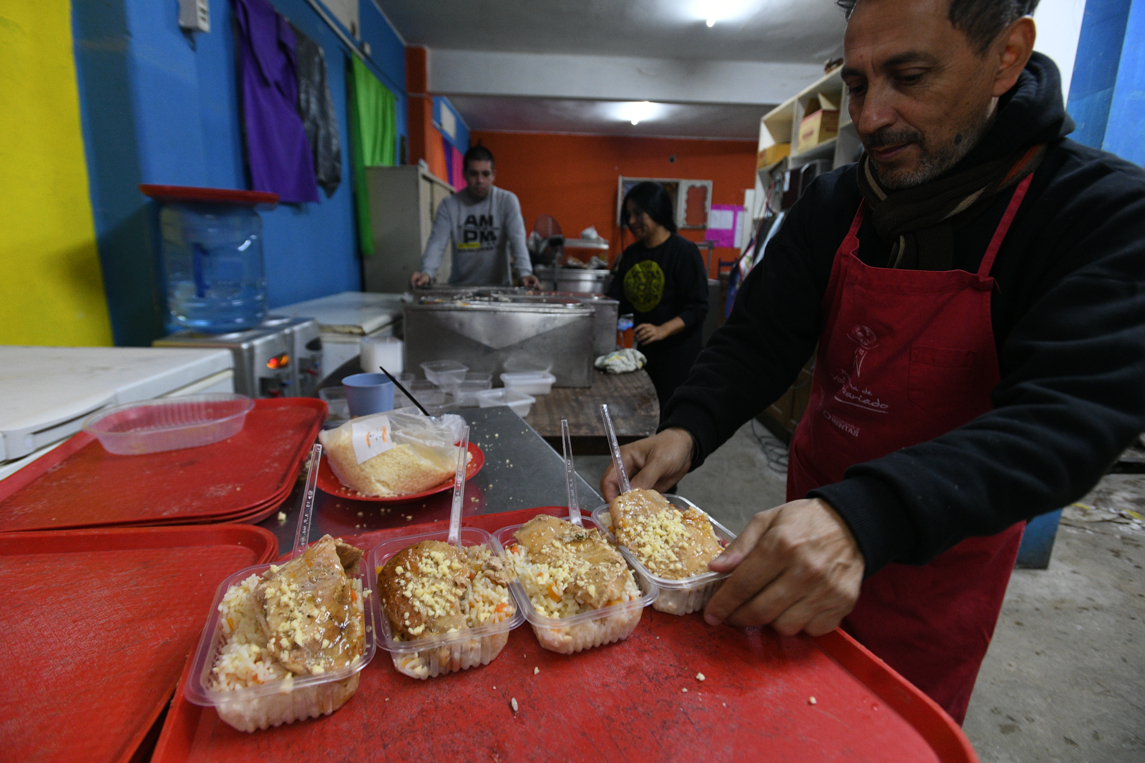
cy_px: 382
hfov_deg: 86.9
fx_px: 604
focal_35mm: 19
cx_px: 572
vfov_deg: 64.6
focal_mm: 19
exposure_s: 1/60
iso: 2500
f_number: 3.5
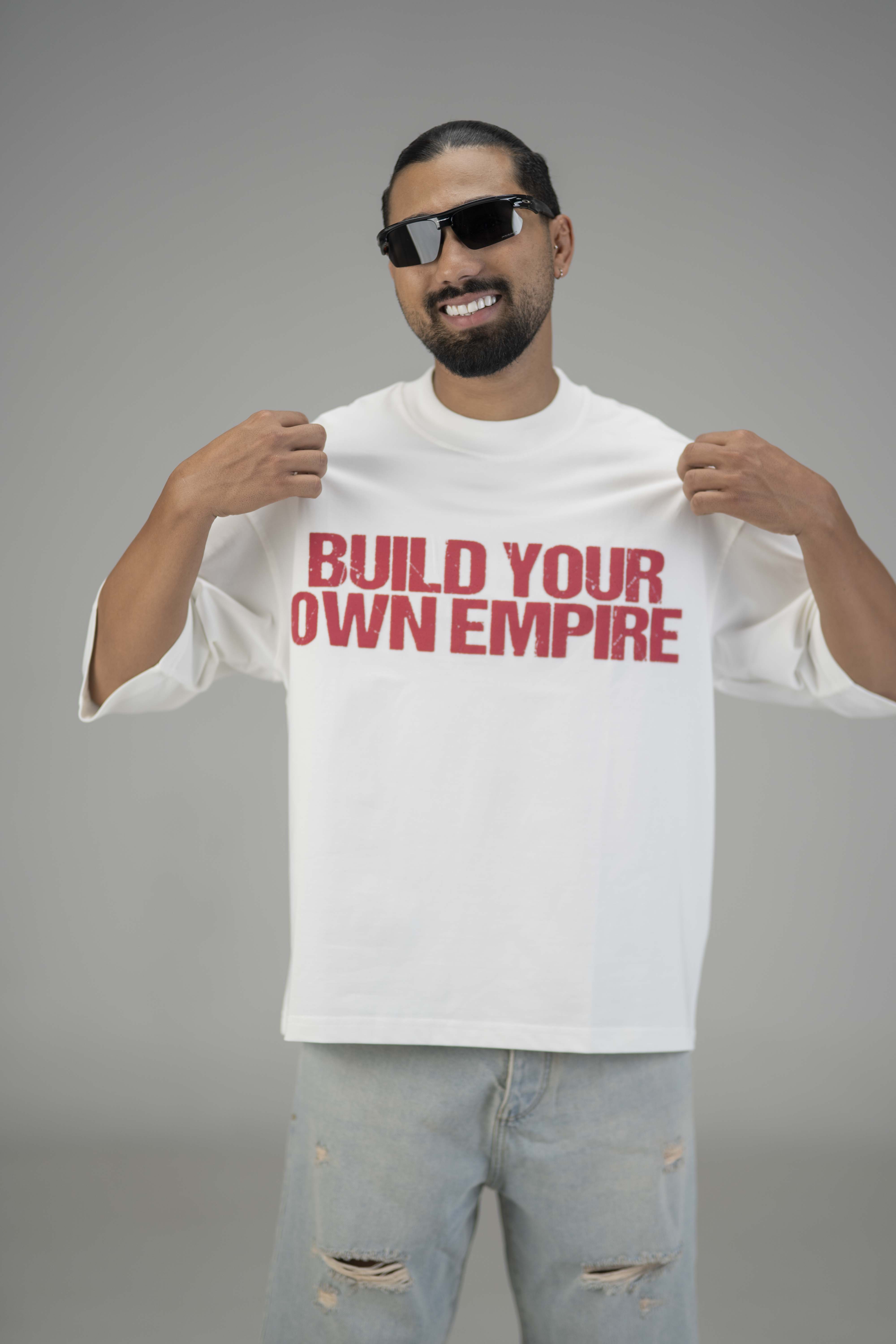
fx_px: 3173
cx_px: 448
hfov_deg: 16.1
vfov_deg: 23.9
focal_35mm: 85
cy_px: 672
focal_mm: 85
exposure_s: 1/400
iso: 100
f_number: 1.4
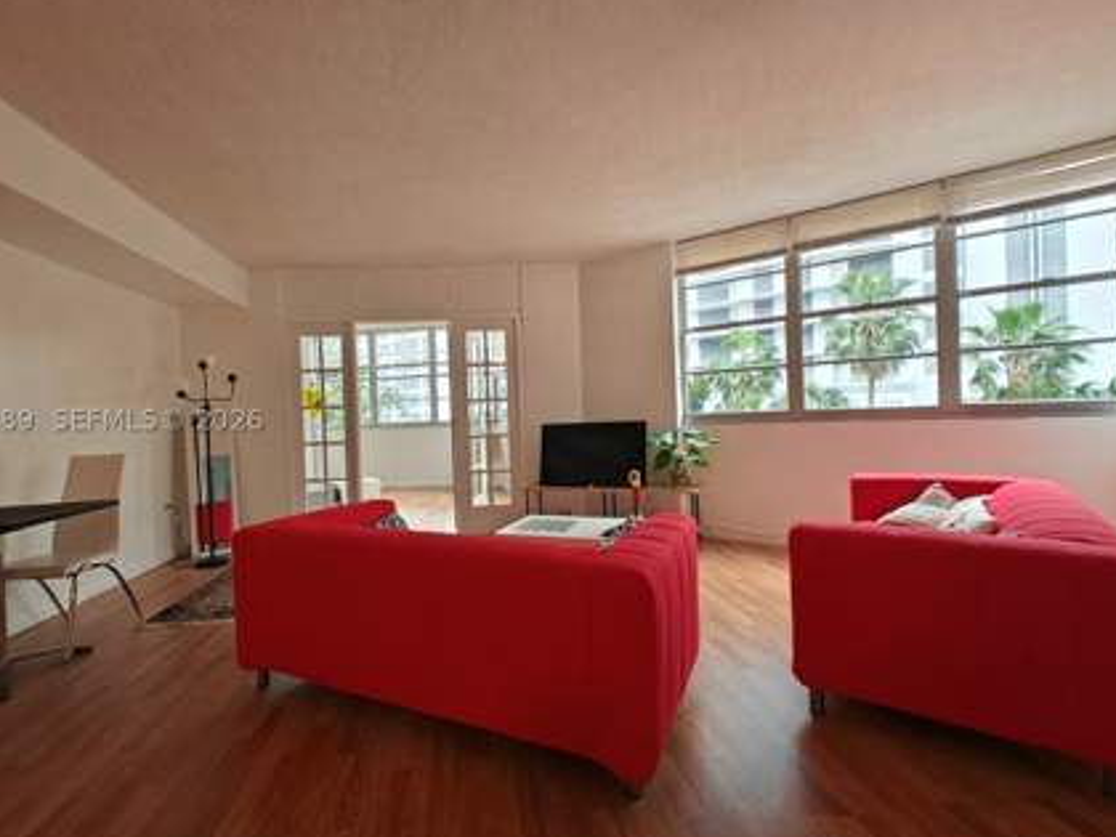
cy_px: 420
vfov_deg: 78.1
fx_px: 516
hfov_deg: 94.2
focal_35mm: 16
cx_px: 508
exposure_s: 1/50
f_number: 2.2
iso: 125
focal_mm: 2.59
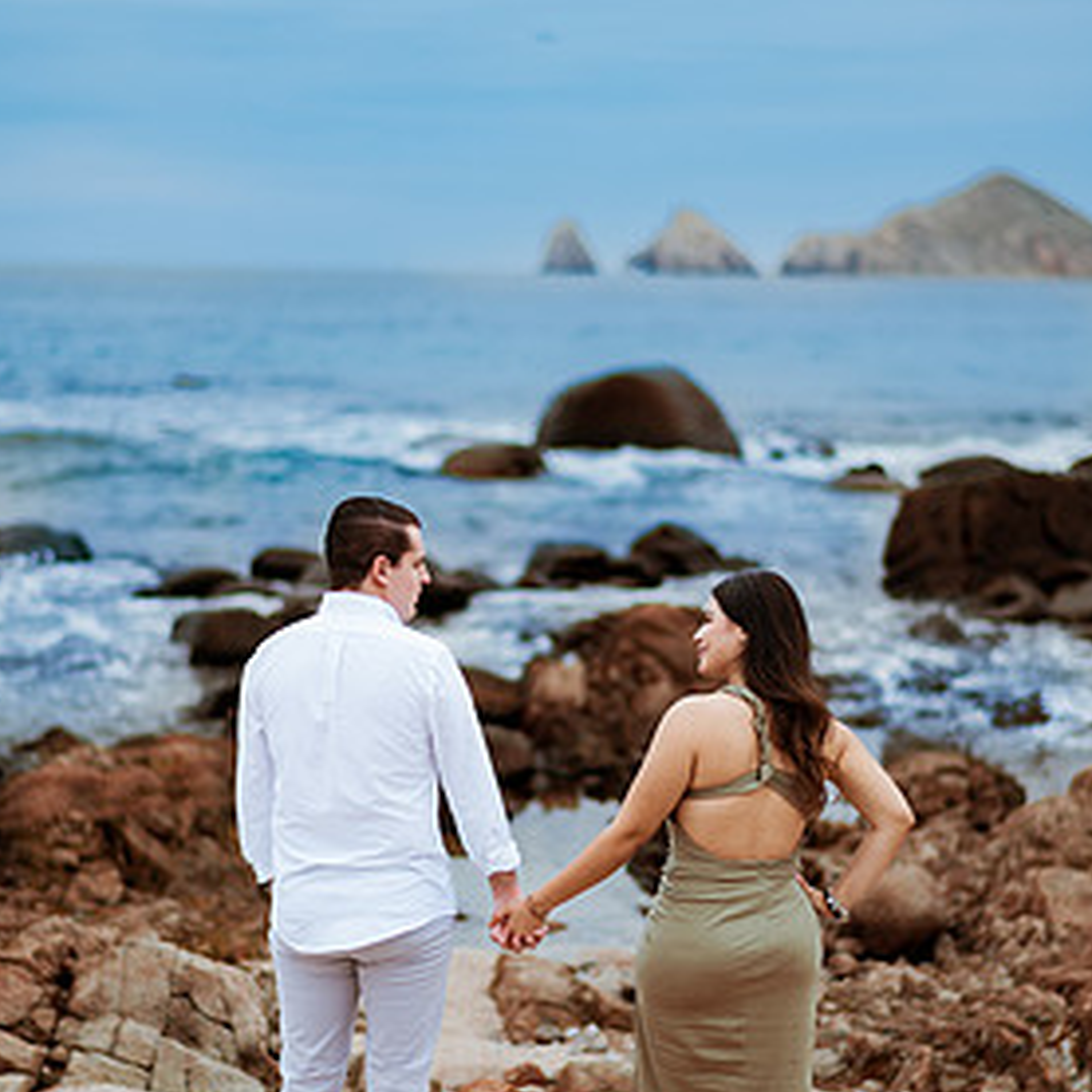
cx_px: 560
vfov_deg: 21.6
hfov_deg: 21.7
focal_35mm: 80
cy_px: 643
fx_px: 2855
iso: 80
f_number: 1.4
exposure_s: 1/800
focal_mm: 58
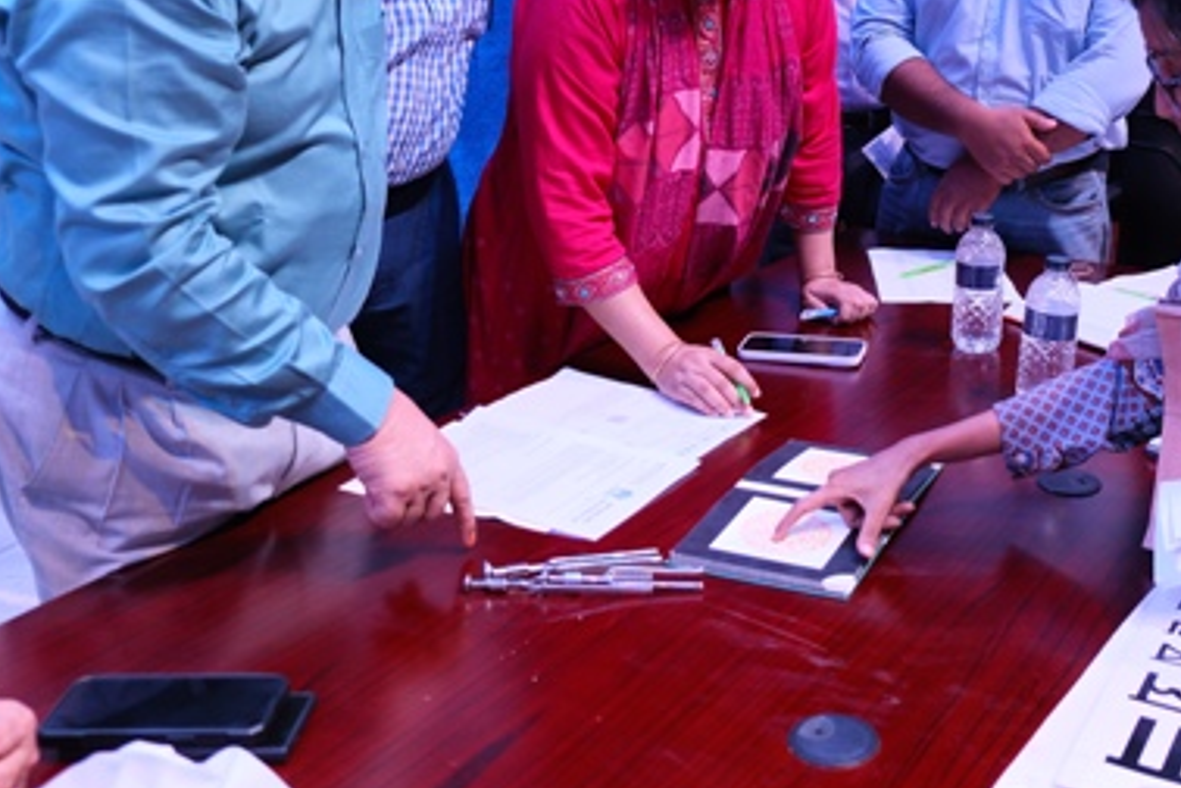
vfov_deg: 29.1
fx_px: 1476
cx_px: 790
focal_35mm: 45
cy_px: 141
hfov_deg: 43.0
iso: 800
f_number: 2.8
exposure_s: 1/320
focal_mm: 18
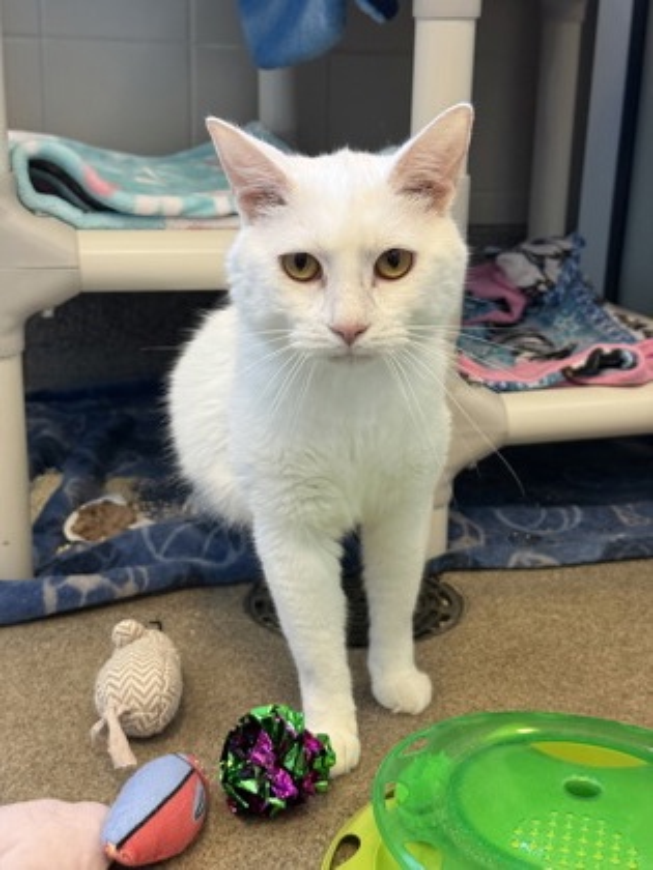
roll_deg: -1.9
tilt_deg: -14.4
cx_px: 326
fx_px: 1207
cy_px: 435
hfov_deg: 30.3
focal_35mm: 48
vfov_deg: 39.7
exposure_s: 1/60
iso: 250
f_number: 1.78
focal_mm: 6.76
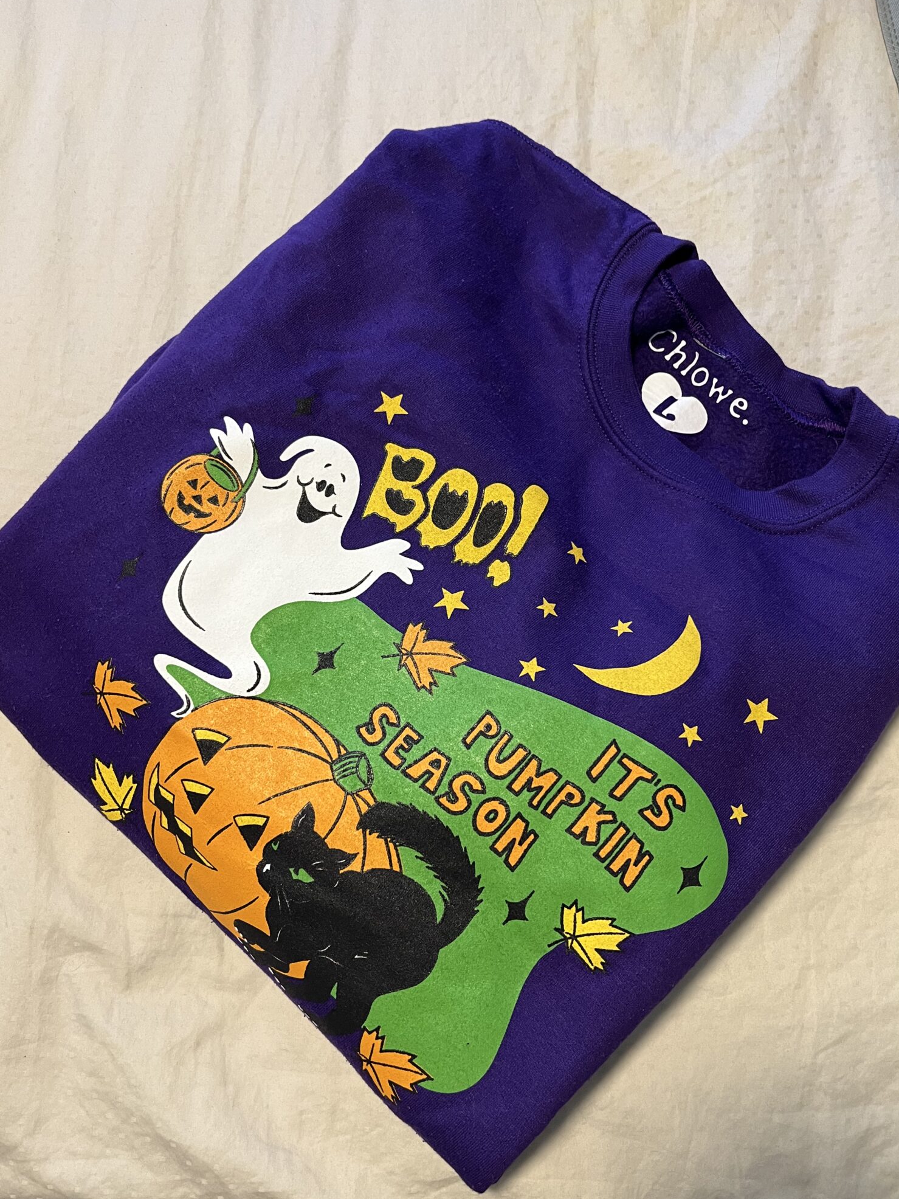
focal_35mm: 27
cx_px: 438
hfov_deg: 51.3
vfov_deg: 65.3
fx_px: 935
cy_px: 605
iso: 160
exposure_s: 1/60
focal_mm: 5.1
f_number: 1.6
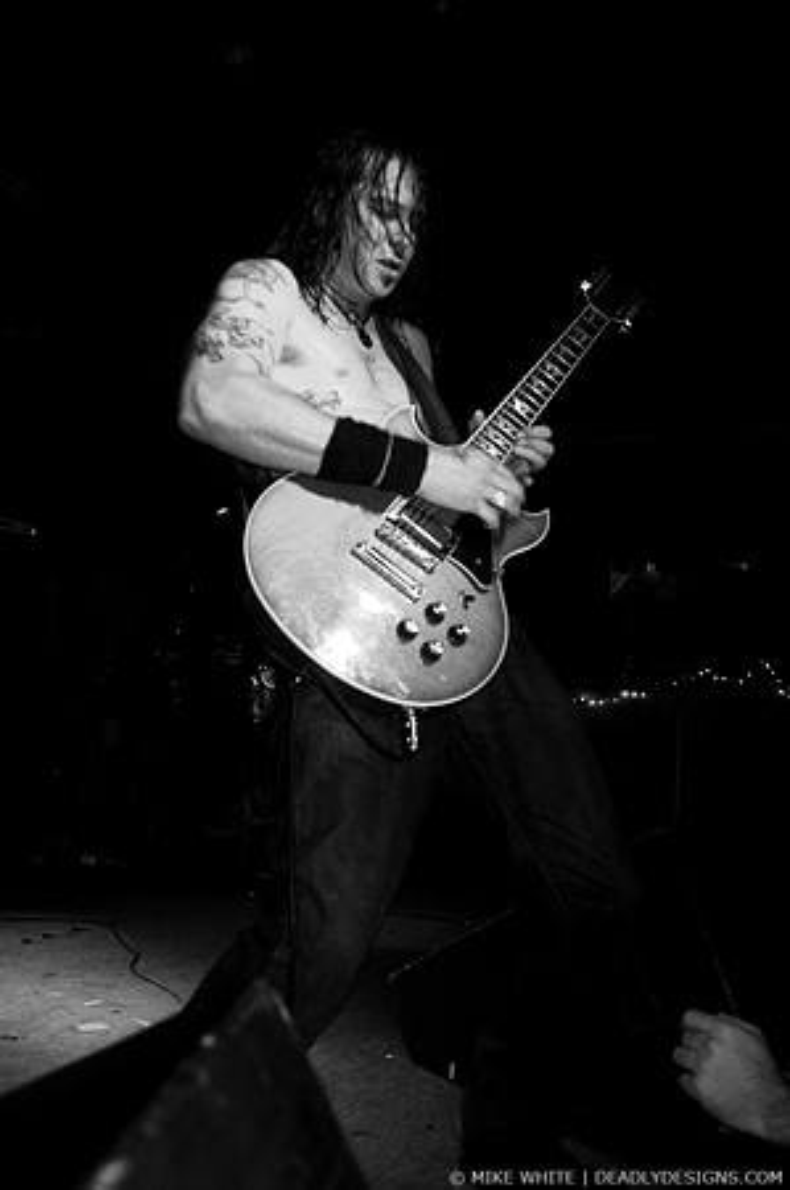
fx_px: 990
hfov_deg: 43.5
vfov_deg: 62.0
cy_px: 595
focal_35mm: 30
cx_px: 395
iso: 800
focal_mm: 20
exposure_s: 1/50
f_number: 2.8
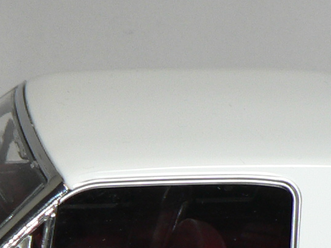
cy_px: 315
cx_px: 99
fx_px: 2132
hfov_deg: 8.9
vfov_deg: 6.6
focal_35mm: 223
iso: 80
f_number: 2.8
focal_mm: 7.9
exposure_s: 1/60
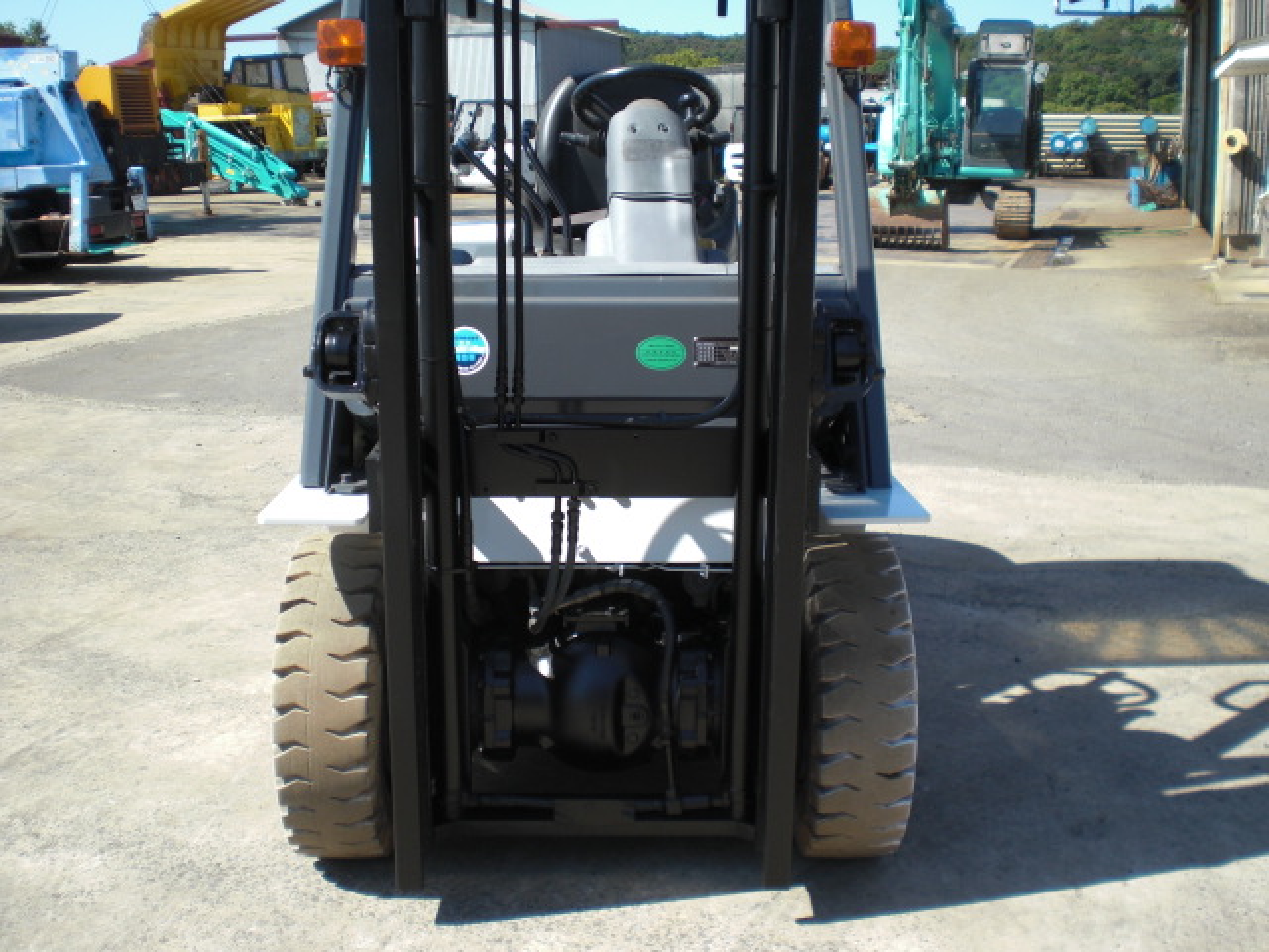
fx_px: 1393
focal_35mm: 38
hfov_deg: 49.0
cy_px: 476
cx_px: 634
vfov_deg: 37.7
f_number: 3.1
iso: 64
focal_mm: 6.3
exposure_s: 1/500
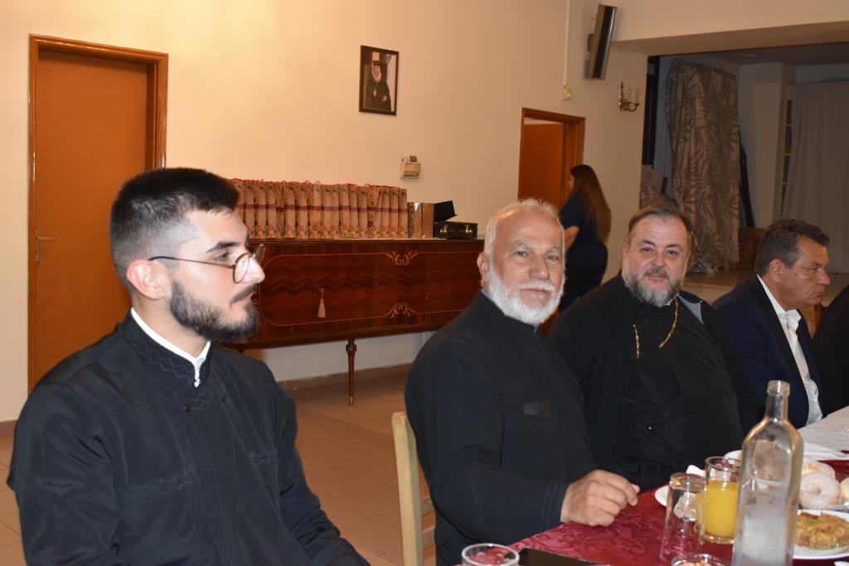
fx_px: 884
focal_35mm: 38
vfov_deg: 35.5
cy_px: 283
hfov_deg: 51.3
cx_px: 424
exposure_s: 1/30
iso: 720
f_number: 5.6
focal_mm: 25
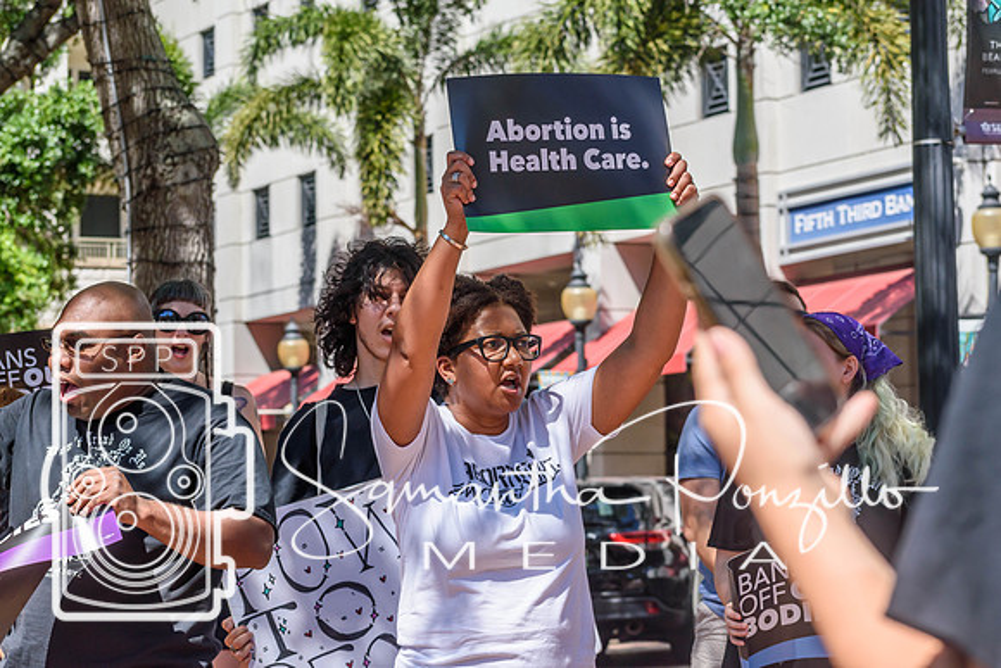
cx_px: 500
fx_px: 3421
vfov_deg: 11.2
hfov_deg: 16.6
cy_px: 334
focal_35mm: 123
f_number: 7.1
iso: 200
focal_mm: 82
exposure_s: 1/800
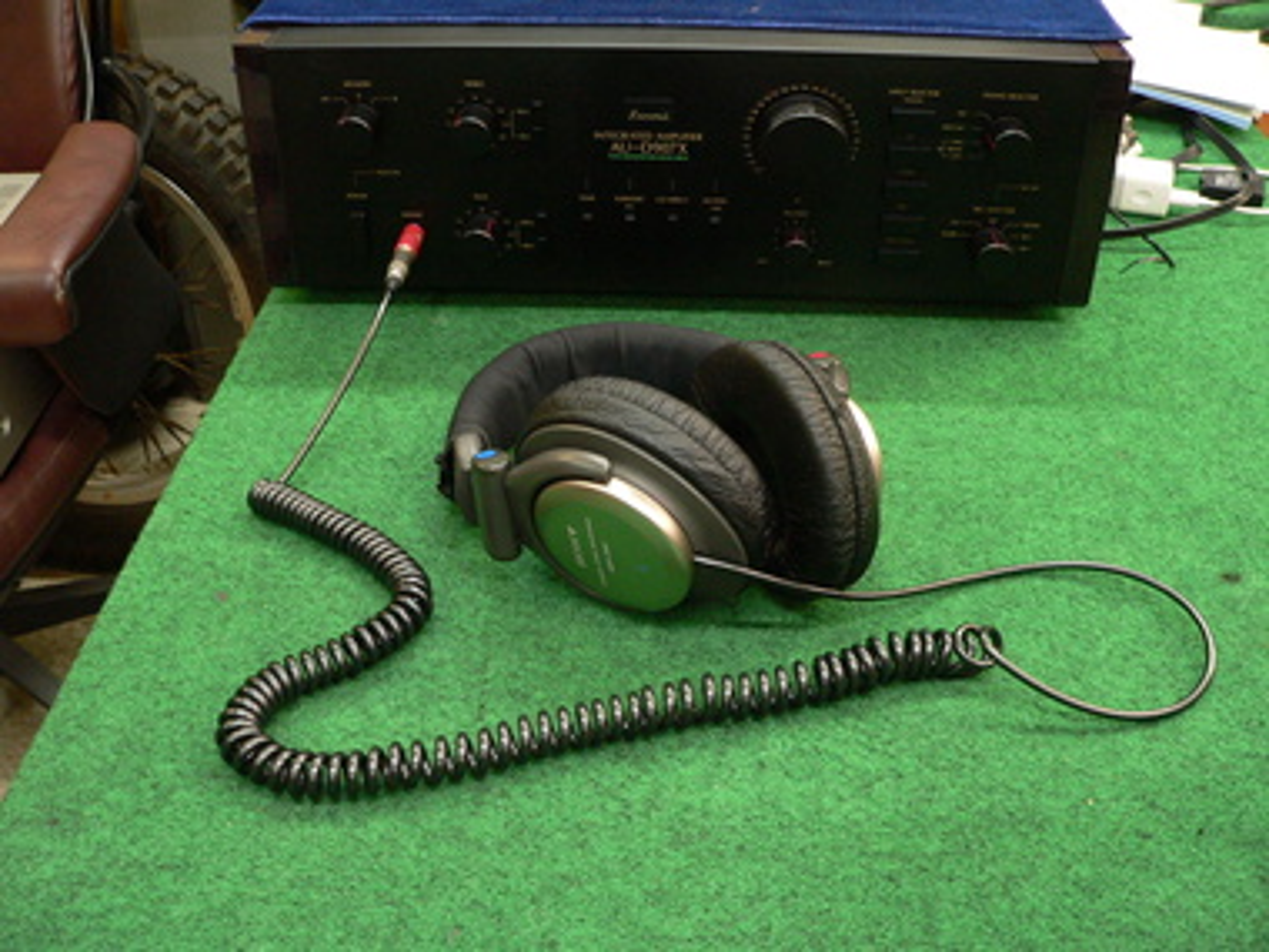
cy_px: 476
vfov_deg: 39.7
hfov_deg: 51.4
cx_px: 634
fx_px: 1320
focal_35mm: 36
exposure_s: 1/13
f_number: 2.8
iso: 200
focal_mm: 6
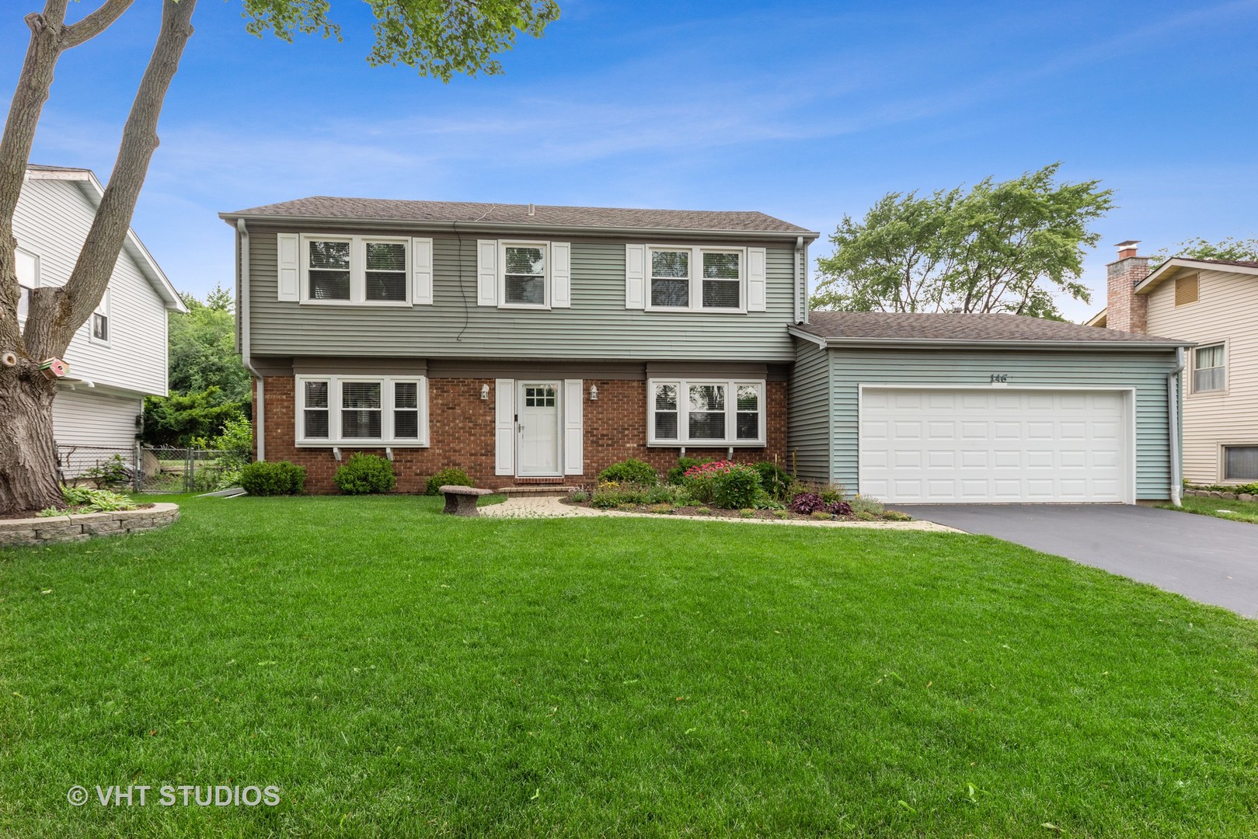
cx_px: 629
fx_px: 594
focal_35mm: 17
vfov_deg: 70.5
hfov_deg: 93.3
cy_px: 420
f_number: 9
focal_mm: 17
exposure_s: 1/20
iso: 200
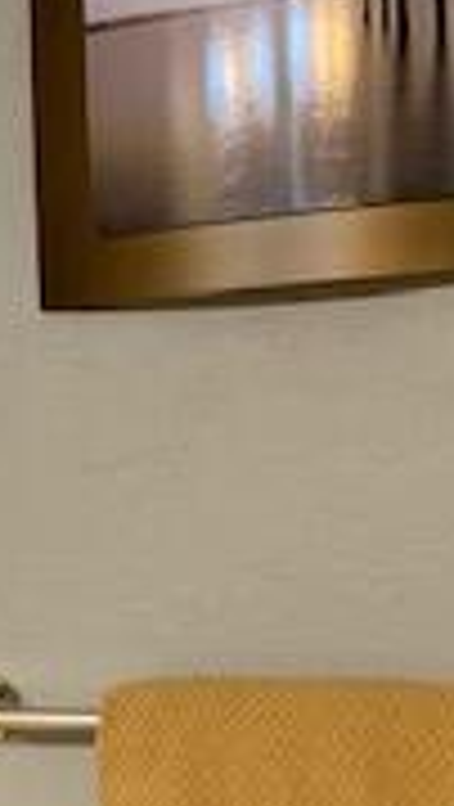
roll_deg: +2.5
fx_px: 2156
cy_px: 657
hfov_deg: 9.8
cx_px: -818
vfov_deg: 20.9
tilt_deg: -4.1
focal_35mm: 101
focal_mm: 4.25
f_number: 1.8
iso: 125
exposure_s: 1/60
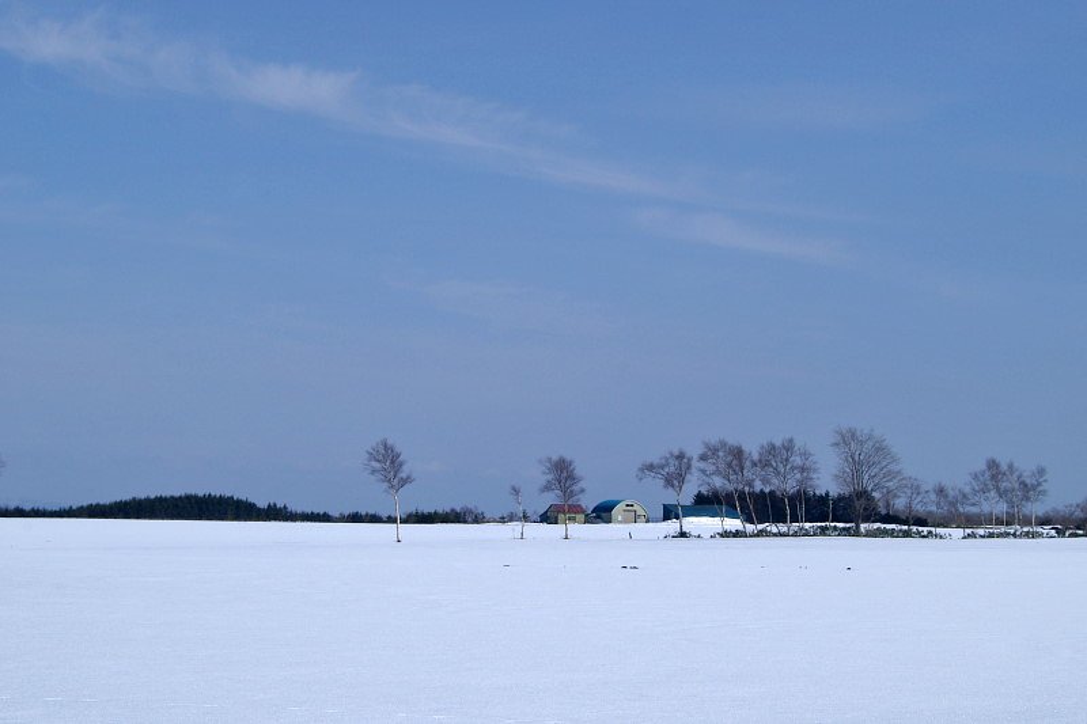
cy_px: 362
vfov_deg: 18.2
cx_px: 544
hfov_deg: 27.0
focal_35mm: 75
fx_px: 2264
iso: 200
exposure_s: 1/1250
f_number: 9
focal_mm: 50
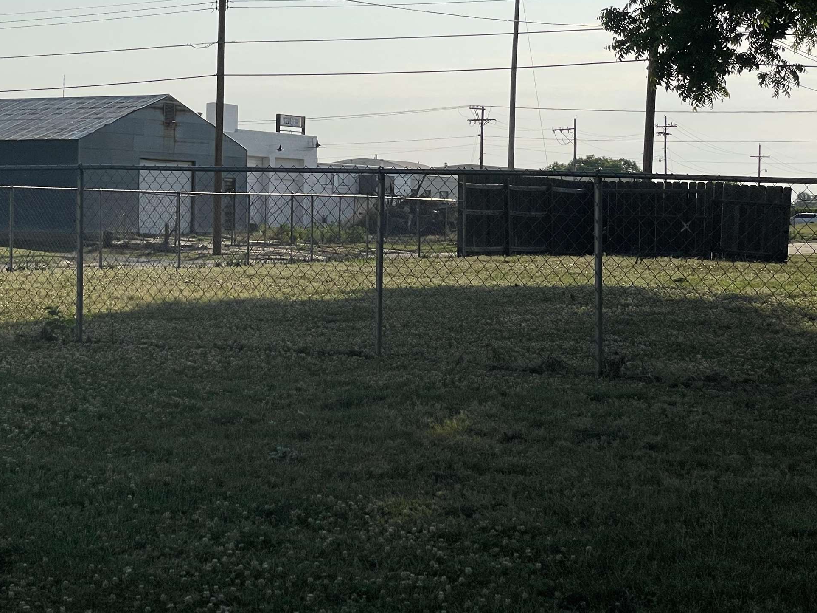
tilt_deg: +0.6
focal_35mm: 83
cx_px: 222
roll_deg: -0.5
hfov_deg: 23.4
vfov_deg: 17.7
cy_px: 172
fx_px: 1959
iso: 25
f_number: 2
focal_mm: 6
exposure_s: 1/4348
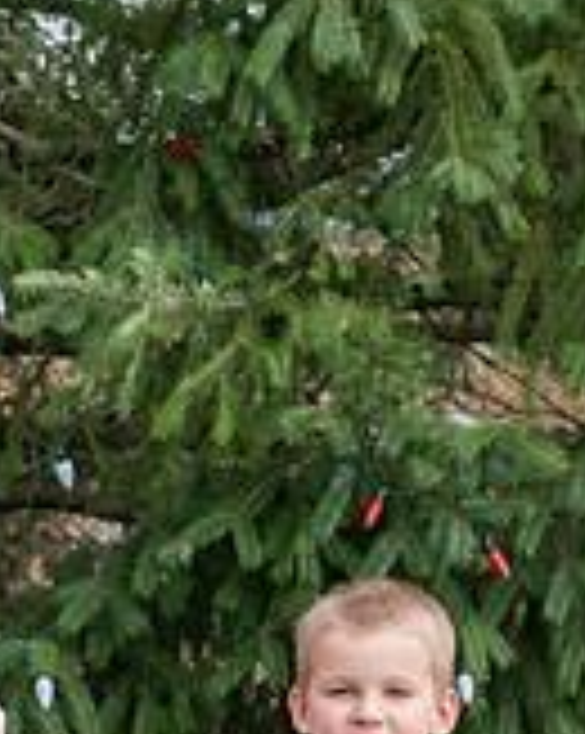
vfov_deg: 13.9
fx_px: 2927
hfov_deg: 11.3
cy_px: 847
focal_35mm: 135
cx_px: 50
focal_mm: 35
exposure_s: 1/320
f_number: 5
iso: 320
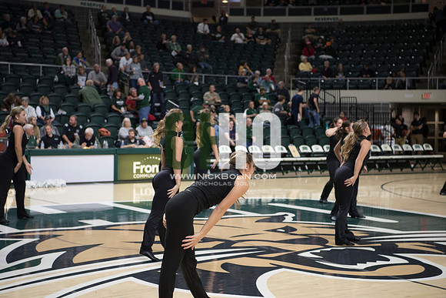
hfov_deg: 28.8
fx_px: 867
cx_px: 223
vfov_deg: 19.5
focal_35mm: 70
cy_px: 149
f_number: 3.5
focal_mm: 70
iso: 2000
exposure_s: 1/500
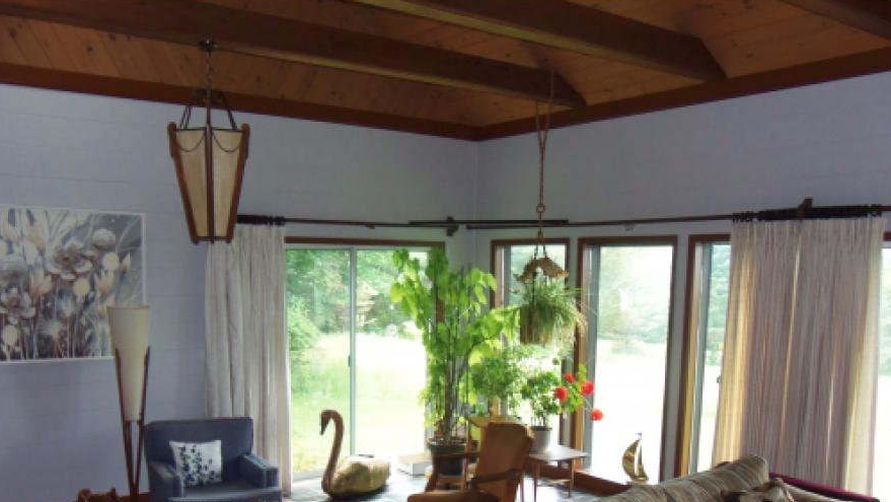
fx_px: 780
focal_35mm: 33
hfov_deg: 59.2
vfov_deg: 34.8
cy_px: 383
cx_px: 375
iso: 200
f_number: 3.2
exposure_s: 1/40
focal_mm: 4.7
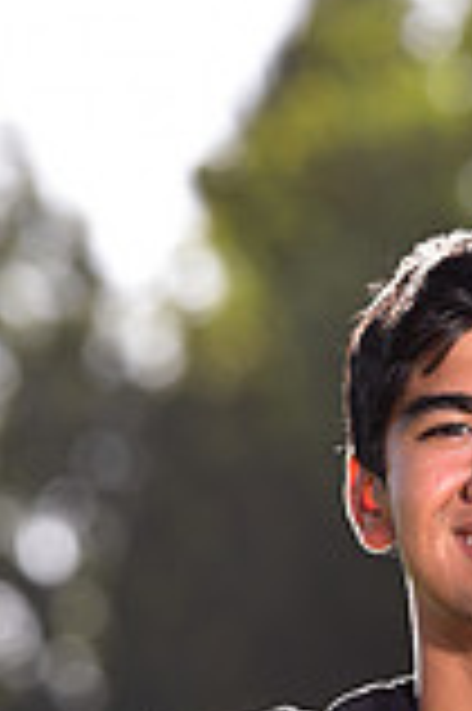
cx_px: 506
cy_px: 1004
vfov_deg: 3.4
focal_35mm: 607
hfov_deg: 2.3
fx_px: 11963
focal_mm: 165
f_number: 4.5
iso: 80
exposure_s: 1/250
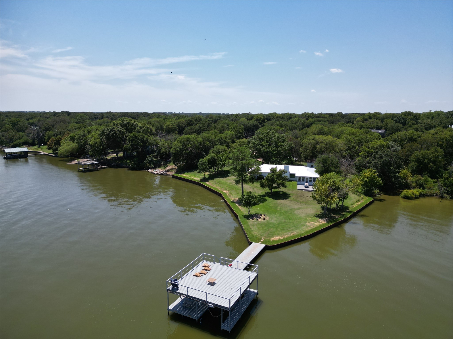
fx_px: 314
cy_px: 170
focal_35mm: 24
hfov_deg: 71.6
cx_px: 226
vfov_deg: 56.8
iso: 120
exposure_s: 1/3200
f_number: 1.7
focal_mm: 6.72
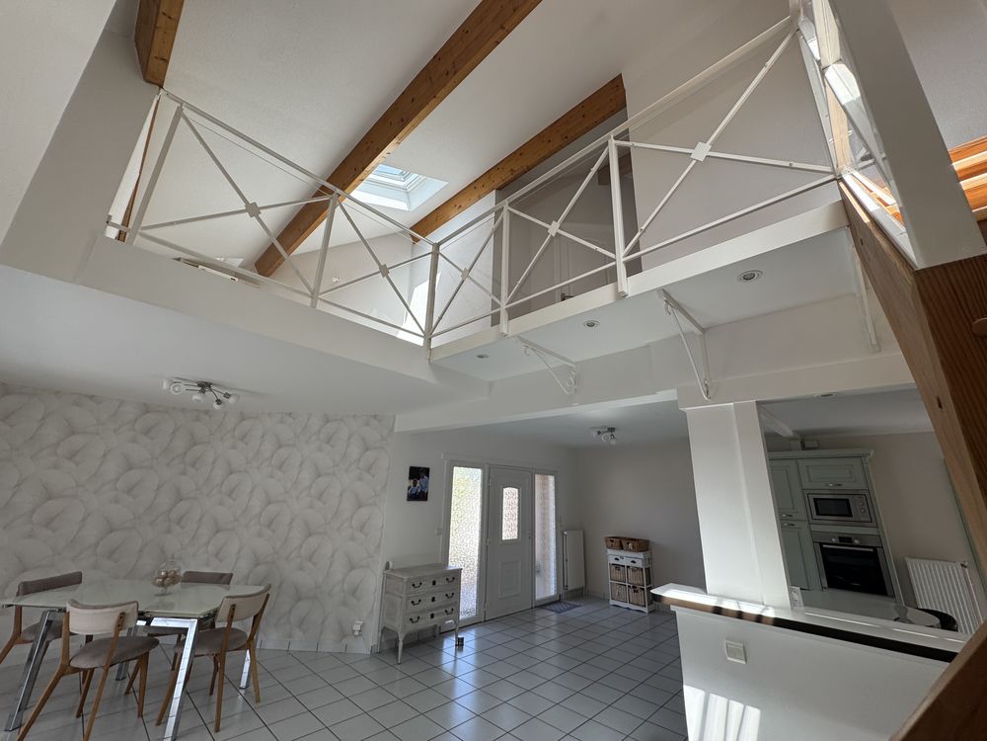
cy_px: 370
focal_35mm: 14
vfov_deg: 85.7
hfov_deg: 102.1
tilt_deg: +17.6
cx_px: 494
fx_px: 399
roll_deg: -1.9
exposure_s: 1/173
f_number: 2.2
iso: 40
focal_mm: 2.22
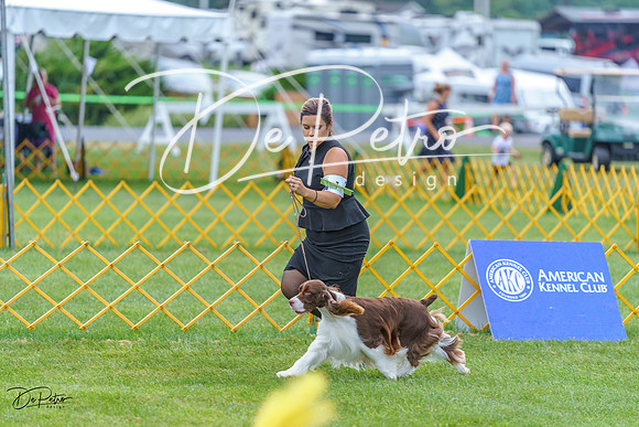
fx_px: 3551
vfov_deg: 6.9
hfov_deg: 10.3
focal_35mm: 200
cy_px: 214
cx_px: 320
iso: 640
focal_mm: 200
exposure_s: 1/640
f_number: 2.8
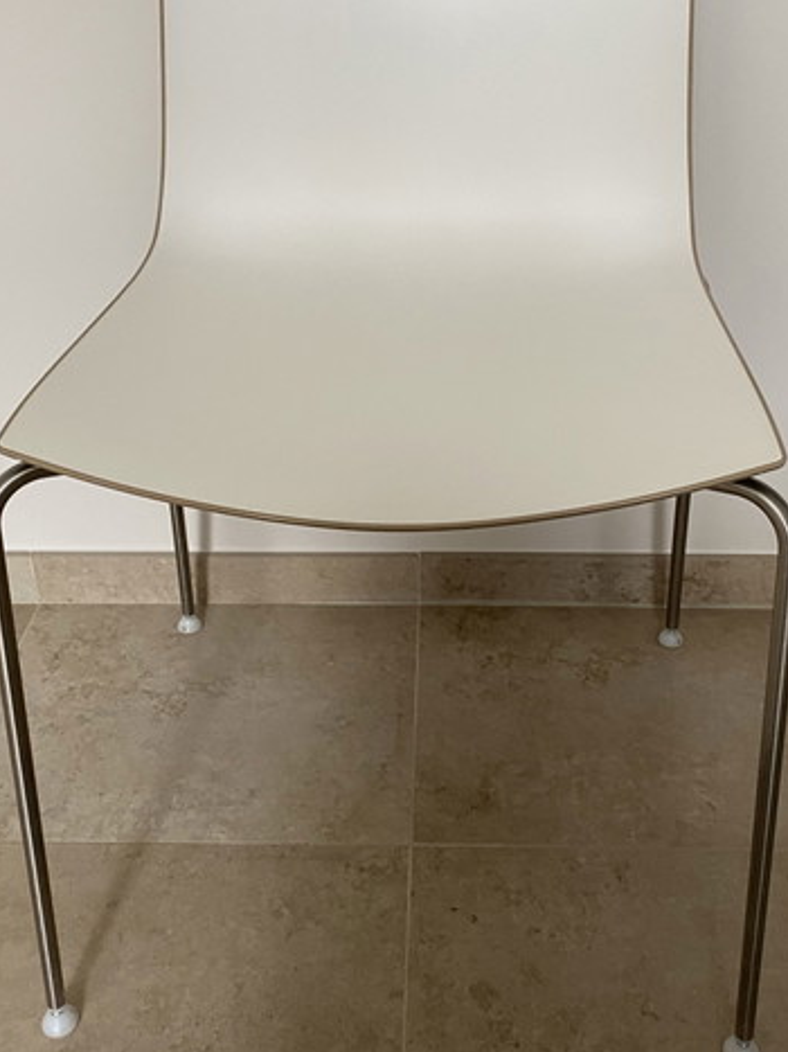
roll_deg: +0.3
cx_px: 405
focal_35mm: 38
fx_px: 1154
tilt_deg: -31.9
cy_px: 512
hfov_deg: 37.7
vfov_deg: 49.0
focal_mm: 4.25
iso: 160
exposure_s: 1/60
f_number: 1.8
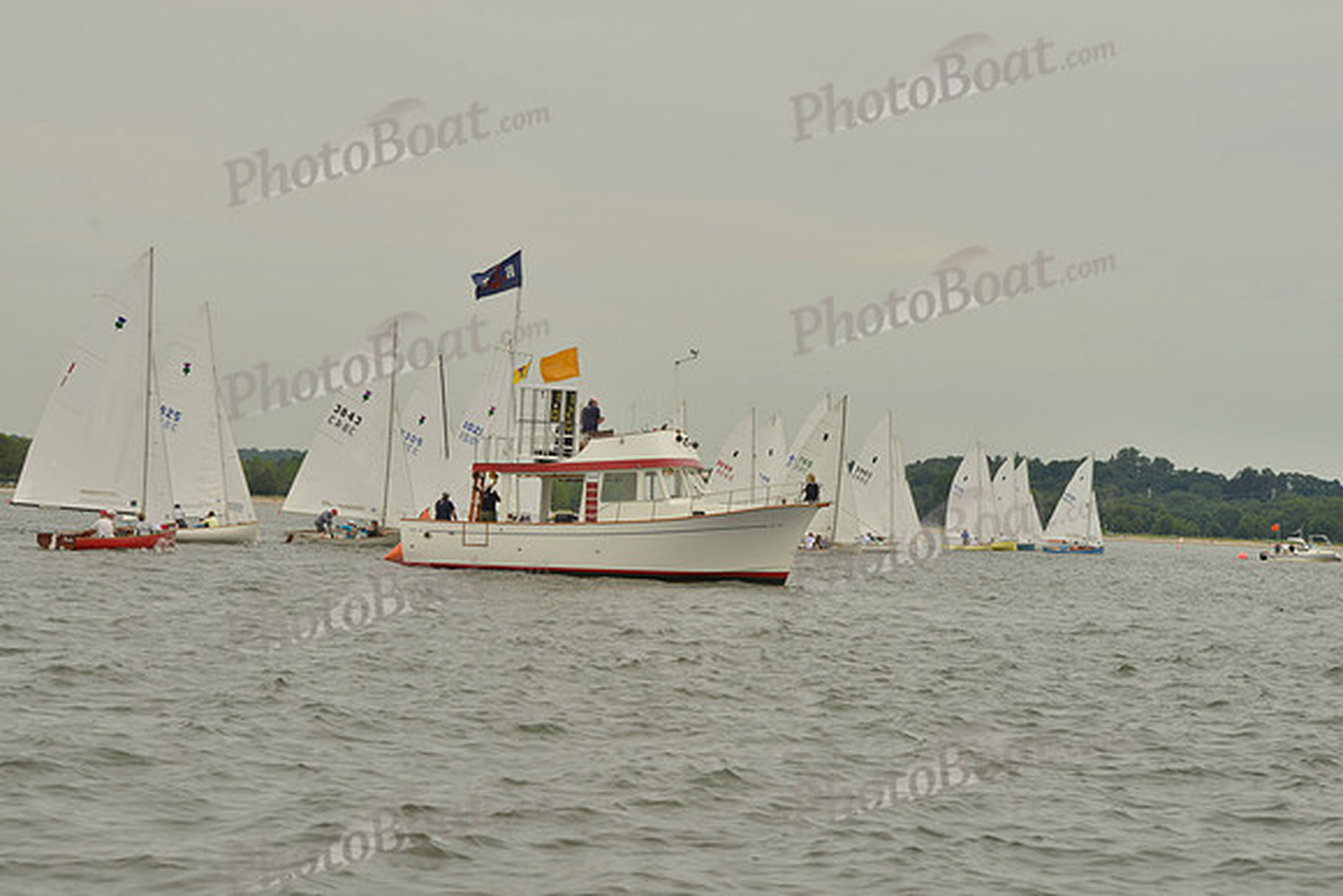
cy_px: 448
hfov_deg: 23.9
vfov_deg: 16.1
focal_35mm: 85
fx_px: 3172
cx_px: 672
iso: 400
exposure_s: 1/1250
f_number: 10
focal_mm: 85
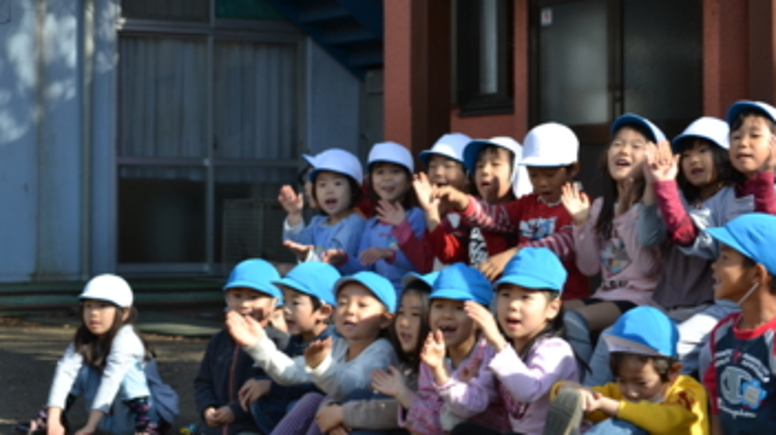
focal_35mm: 99
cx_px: 438
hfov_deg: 21.7
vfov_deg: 12.2
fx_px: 2028
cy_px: 279
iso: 100
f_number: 5.6
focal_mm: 55
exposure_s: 1/125
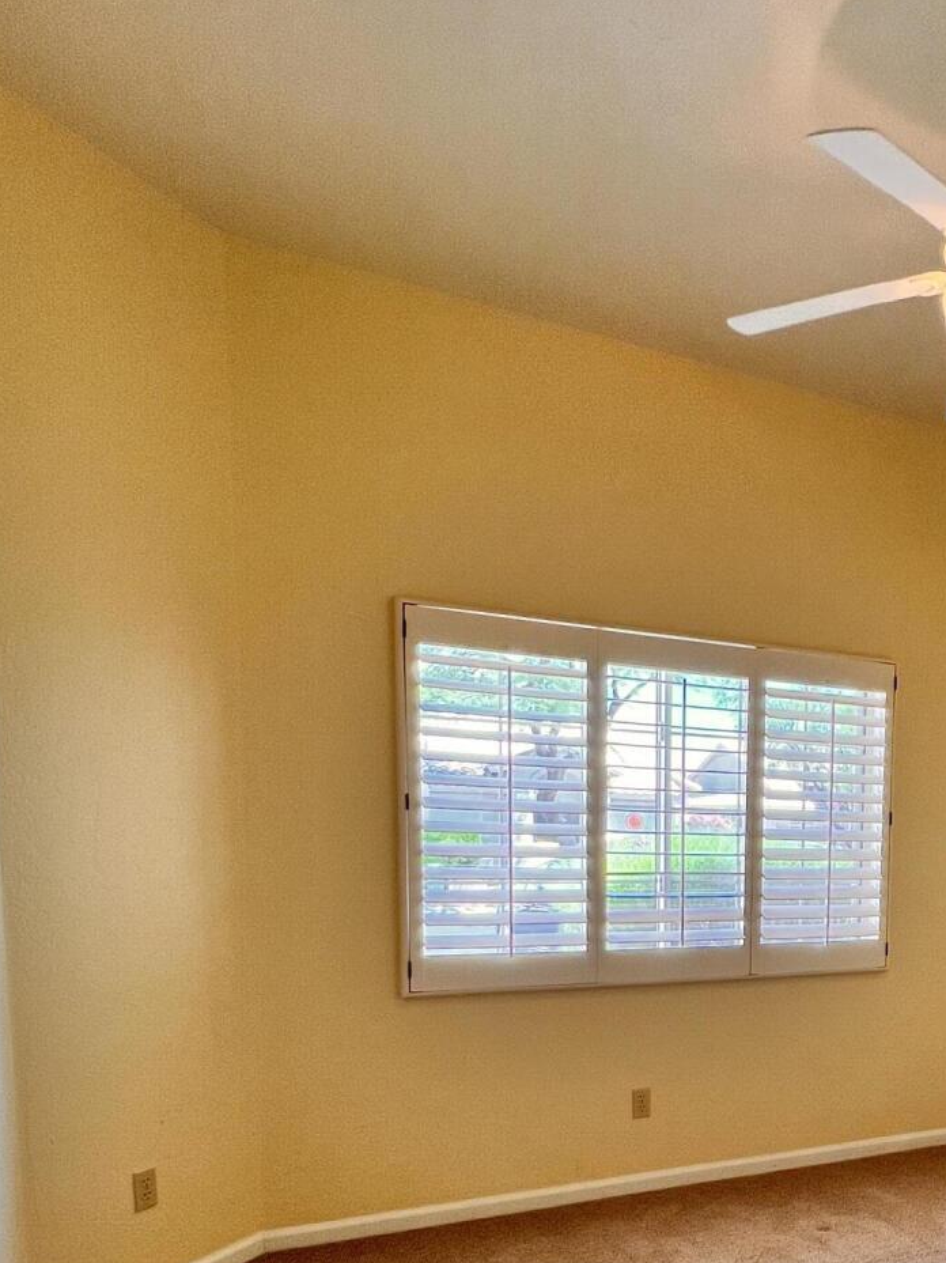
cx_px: 860
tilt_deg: -6.3
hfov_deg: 44.9
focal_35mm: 28
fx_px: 1021
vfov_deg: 59.8
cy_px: 960
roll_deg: -1.1
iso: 64
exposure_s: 1/120
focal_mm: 1.57
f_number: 1.8
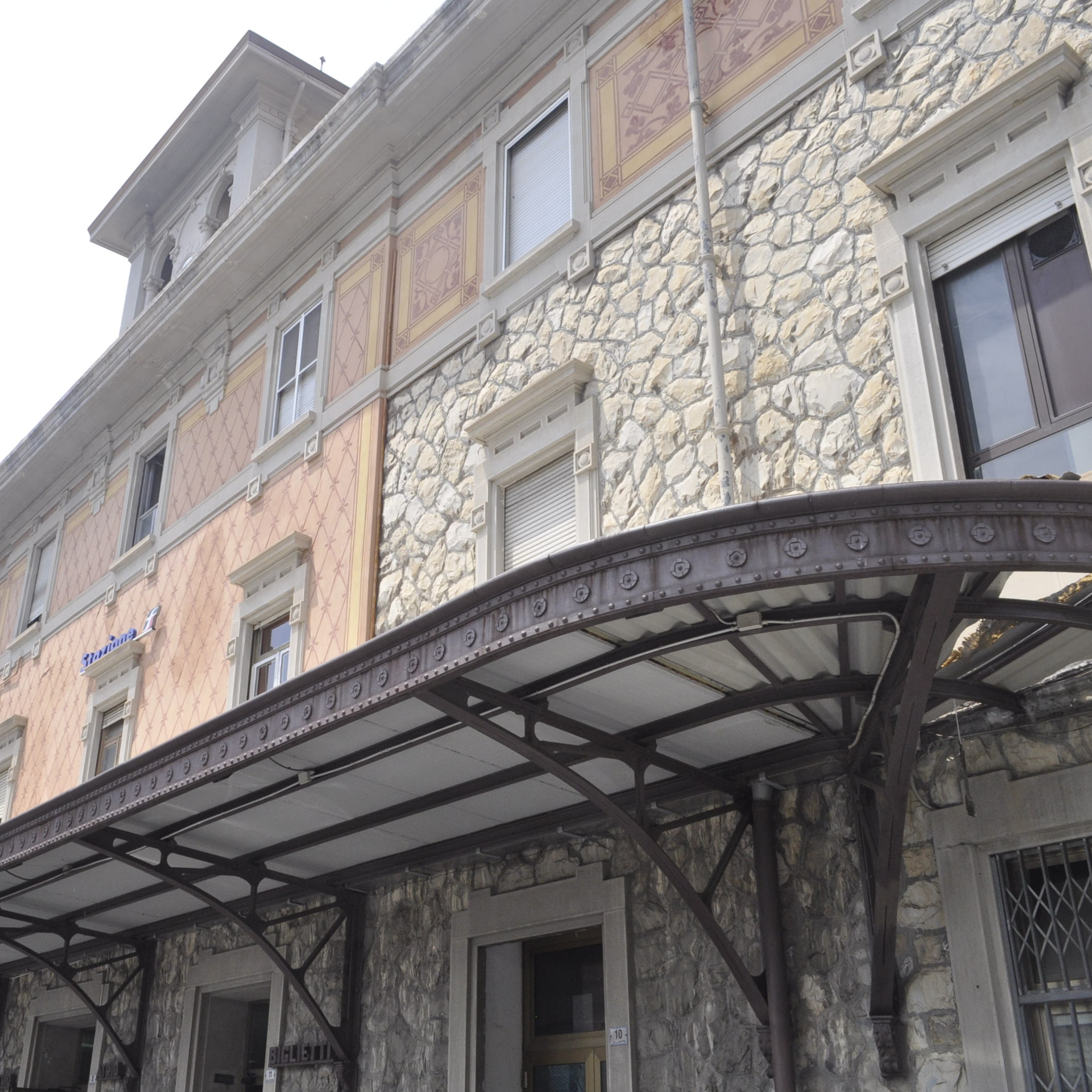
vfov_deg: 47.2
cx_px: 401
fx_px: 1249
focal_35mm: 35
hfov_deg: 46.7
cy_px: 542
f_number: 11
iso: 500
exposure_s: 1/500
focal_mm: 18
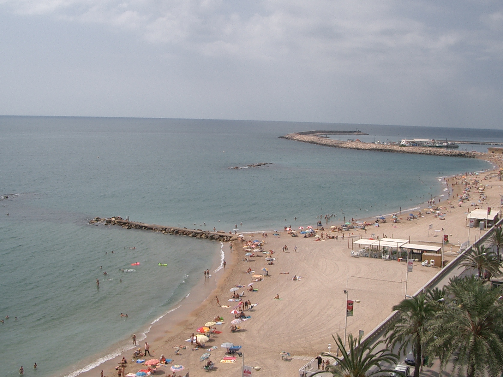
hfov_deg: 42.0
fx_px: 654
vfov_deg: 32.2
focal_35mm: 45
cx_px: 224
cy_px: 181
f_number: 4.3
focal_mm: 5.8
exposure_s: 1/1000
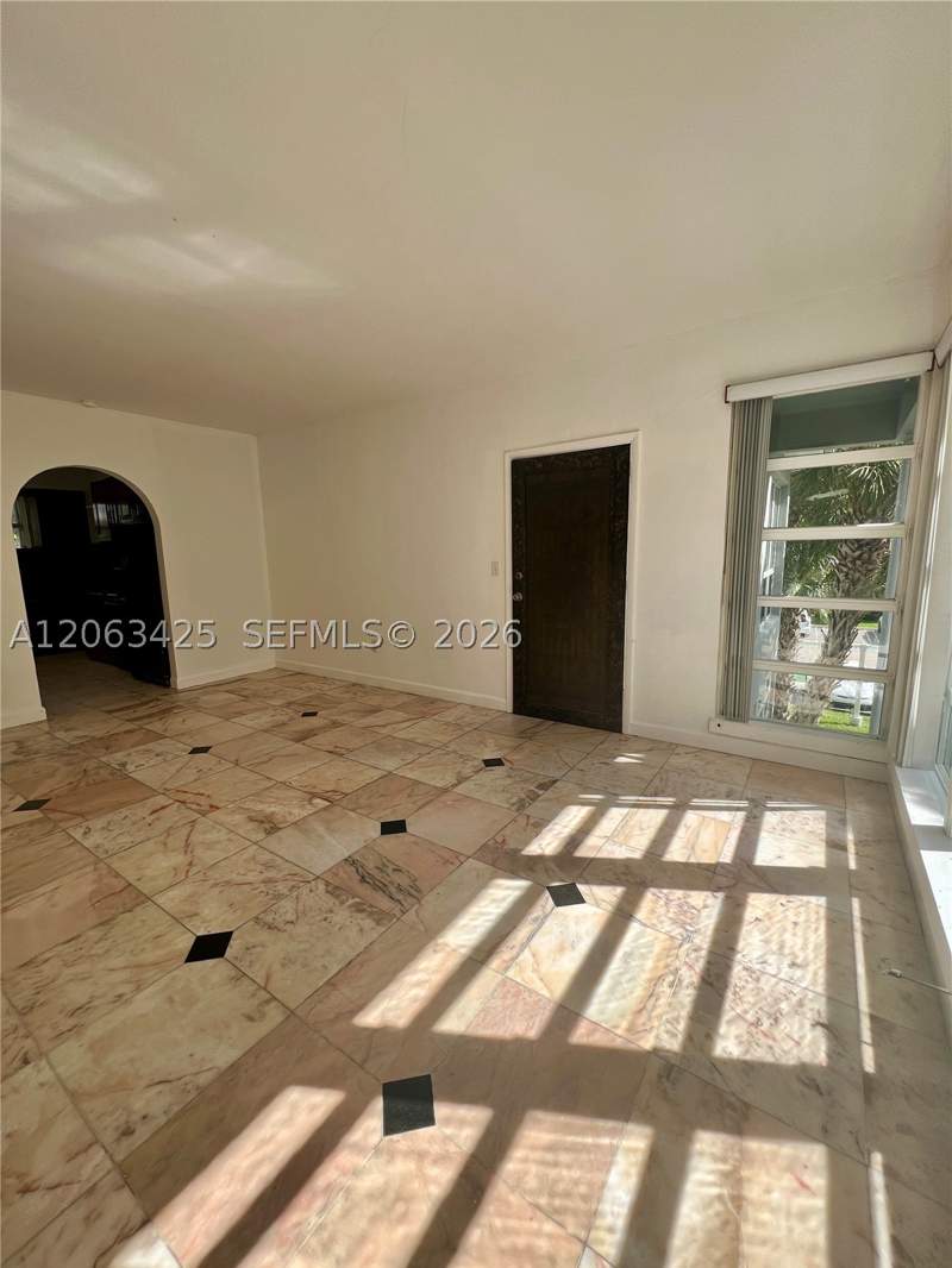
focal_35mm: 13
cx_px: 476
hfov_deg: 89.9
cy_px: 634
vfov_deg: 106.2
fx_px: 477
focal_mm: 1.57
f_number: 1.8
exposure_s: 1/430
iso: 32
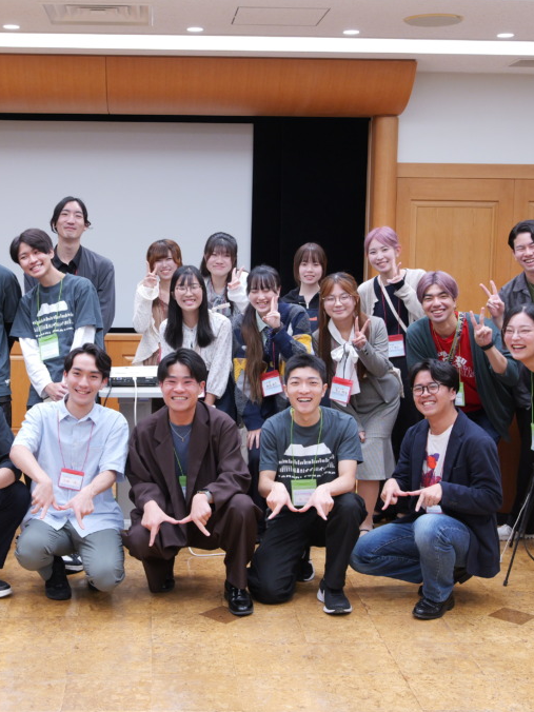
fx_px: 1049
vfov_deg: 37.5
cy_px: 358
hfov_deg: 28.4
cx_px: 182
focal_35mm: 51
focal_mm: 35
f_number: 5.6
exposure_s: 1/100
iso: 3200
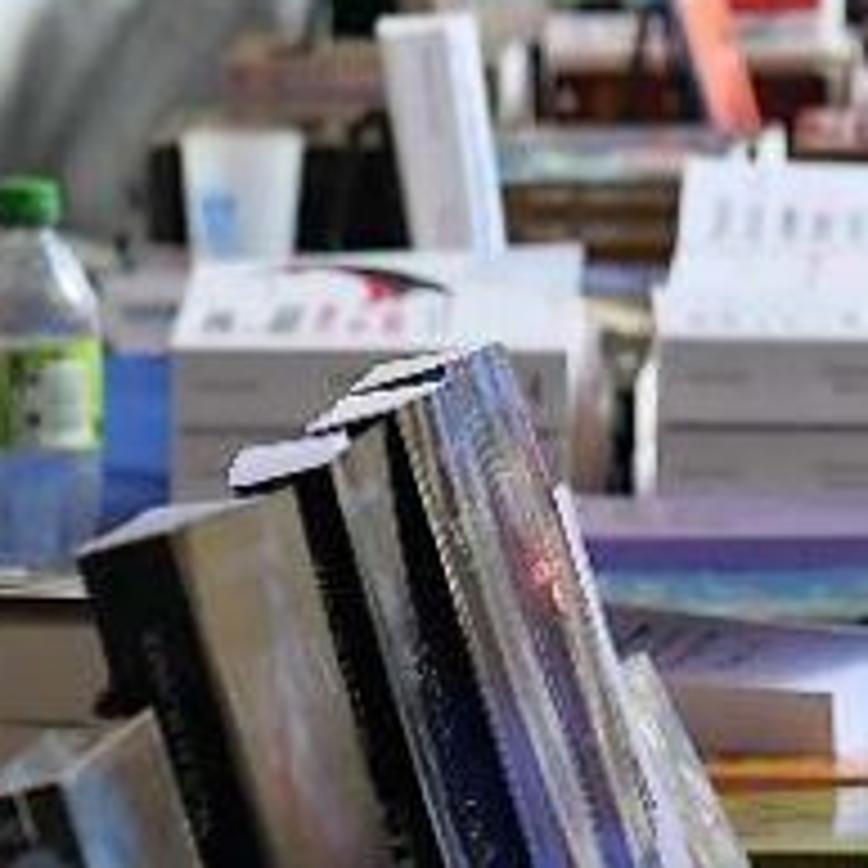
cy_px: 369
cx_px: -1111
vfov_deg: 5.3
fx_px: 9305
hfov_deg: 5.2
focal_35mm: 328
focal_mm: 35
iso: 200
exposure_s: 1/125
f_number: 2.8
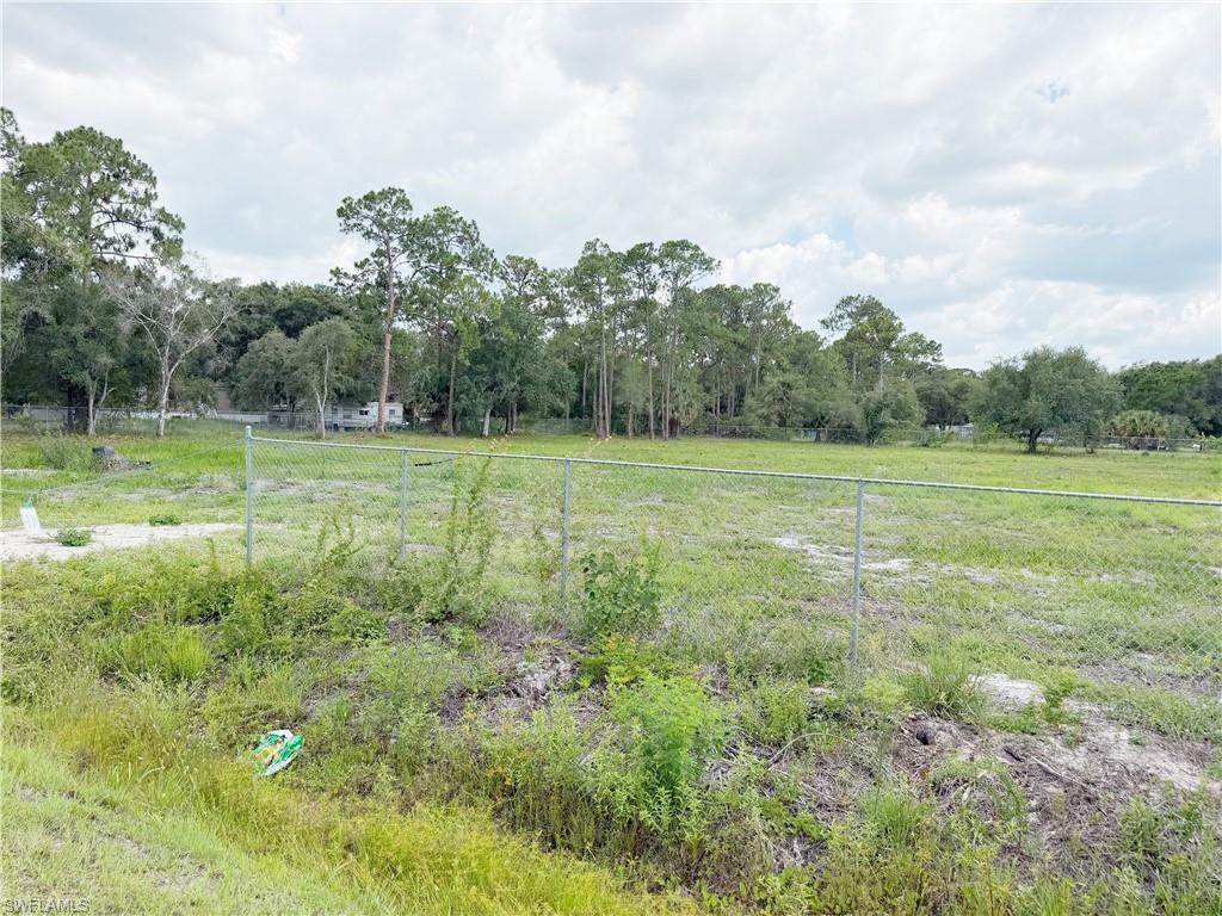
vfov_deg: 56.8
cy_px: 458
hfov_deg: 71.6
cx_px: 611
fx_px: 847
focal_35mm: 24
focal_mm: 6.76
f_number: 1.78
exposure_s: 1/4405
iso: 80
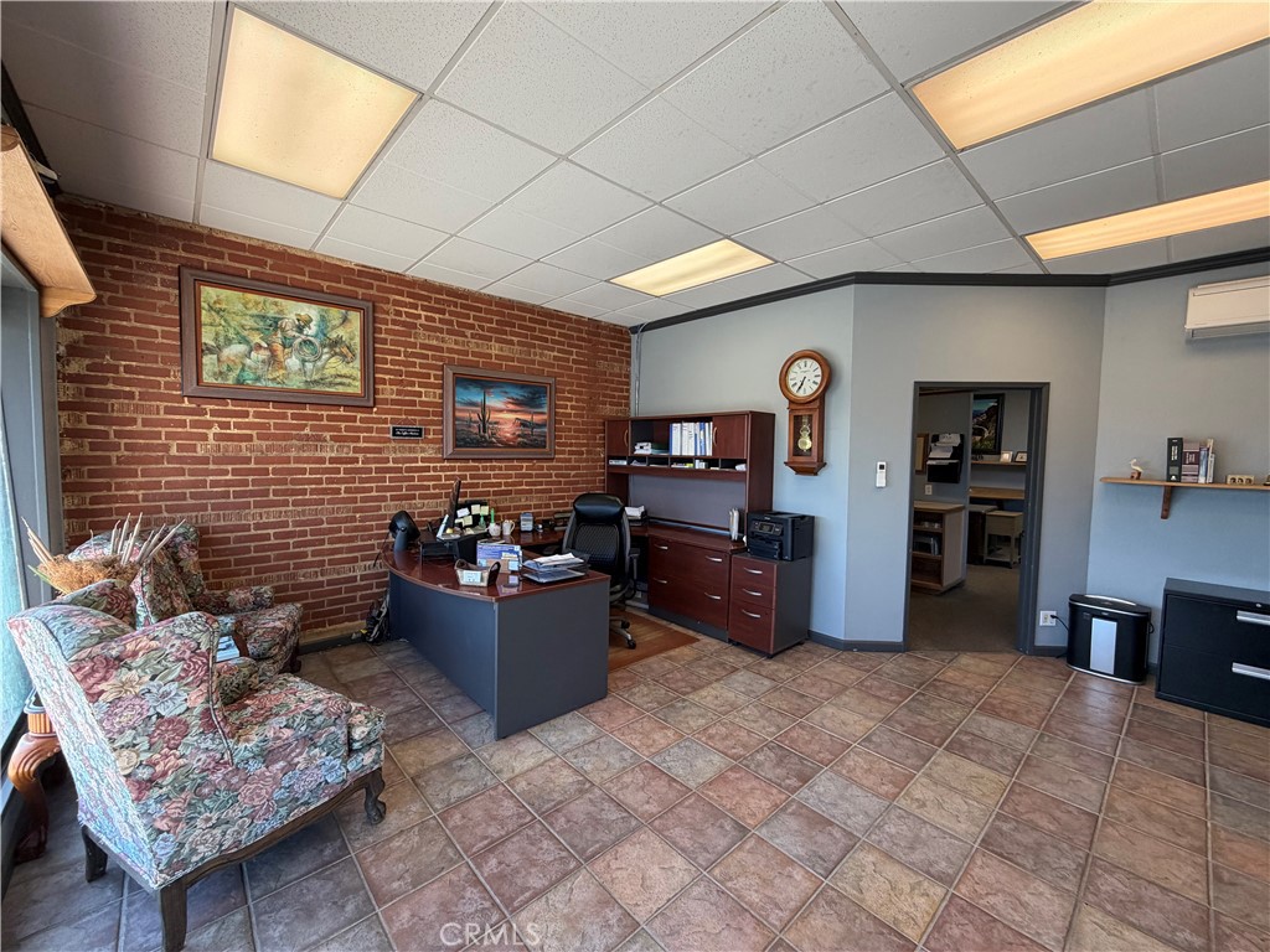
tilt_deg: -3.0
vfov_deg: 85.7
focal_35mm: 14
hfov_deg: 102.1
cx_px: 635
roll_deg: -1.1
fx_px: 514
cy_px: 476
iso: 160
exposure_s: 1/120
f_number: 2.2
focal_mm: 2.22
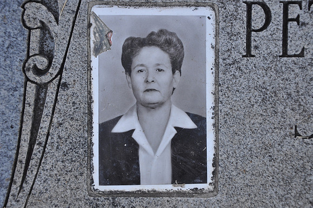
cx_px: 156
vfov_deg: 15.7
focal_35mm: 87
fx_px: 755
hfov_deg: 23.4
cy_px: 104
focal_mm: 58
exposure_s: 1/125
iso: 280
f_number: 5.6
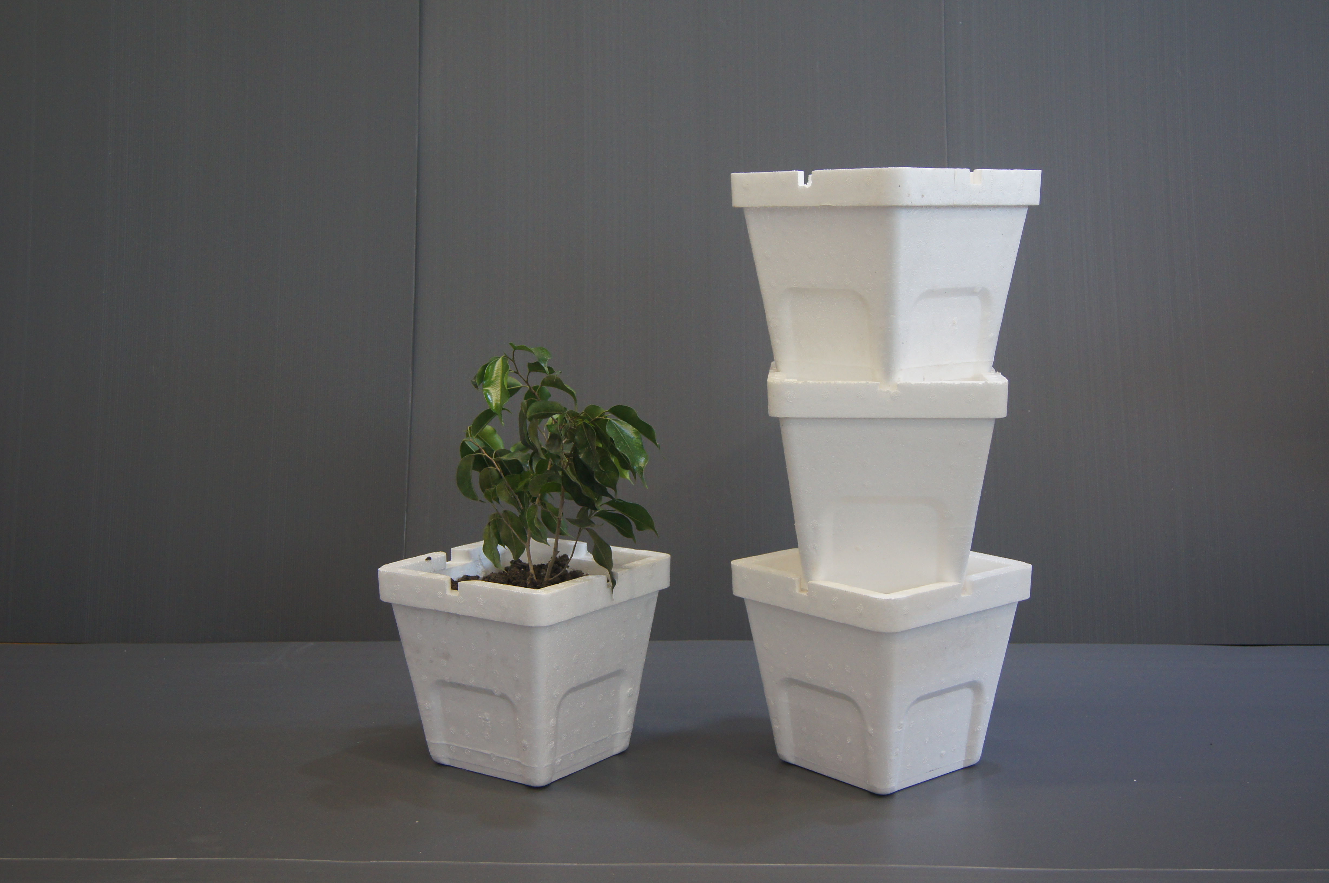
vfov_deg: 31.8
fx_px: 1549
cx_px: 664
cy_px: 442
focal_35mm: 42
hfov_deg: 46.4
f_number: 4.5
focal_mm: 28
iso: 500
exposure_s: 1/50
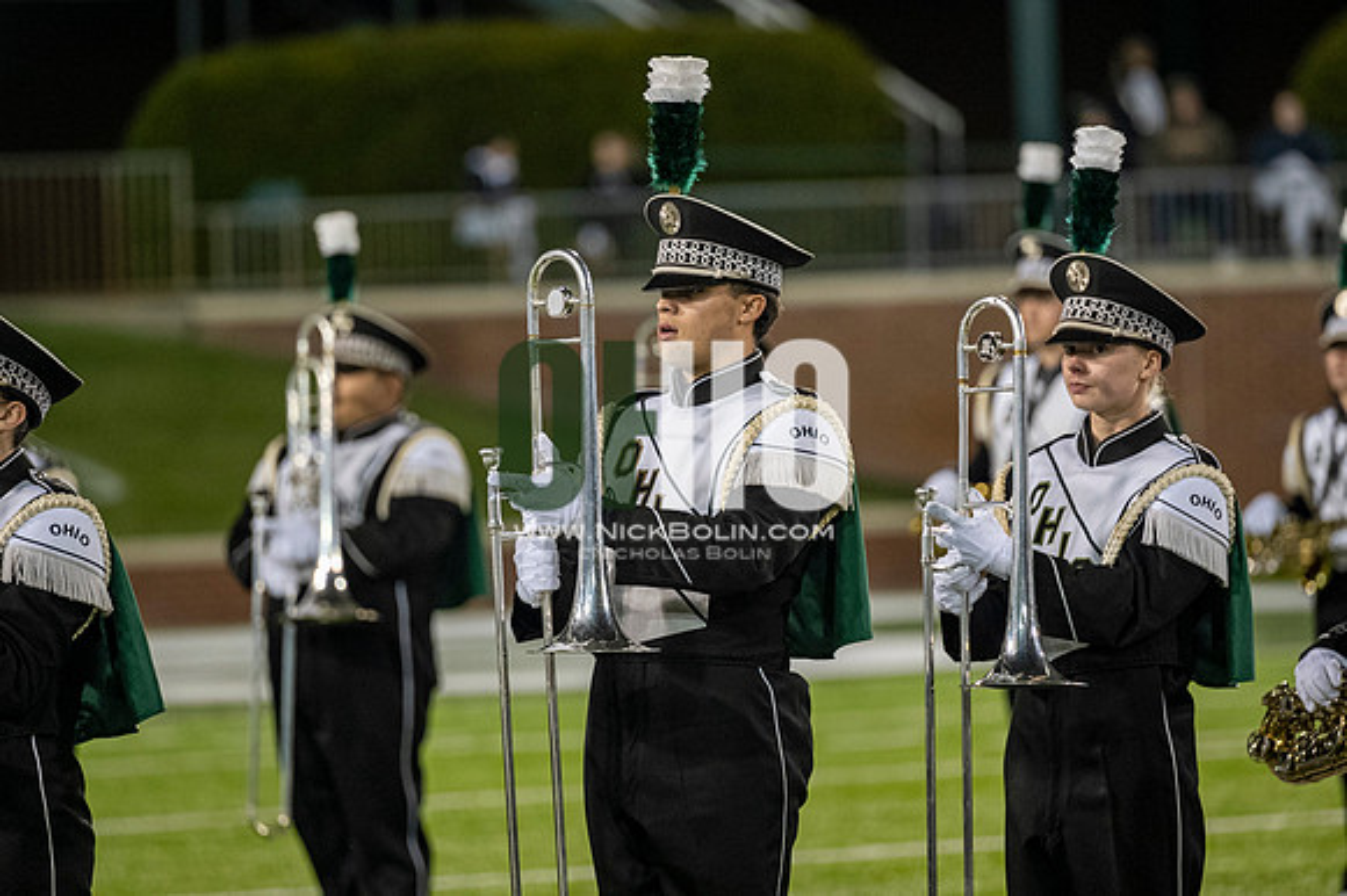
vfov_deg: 4.6
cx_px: 674
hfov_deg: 6.9
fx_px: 11218
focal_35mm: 300
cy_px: 448
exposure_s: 1/500
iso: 1000
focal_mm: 200
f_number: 2.8
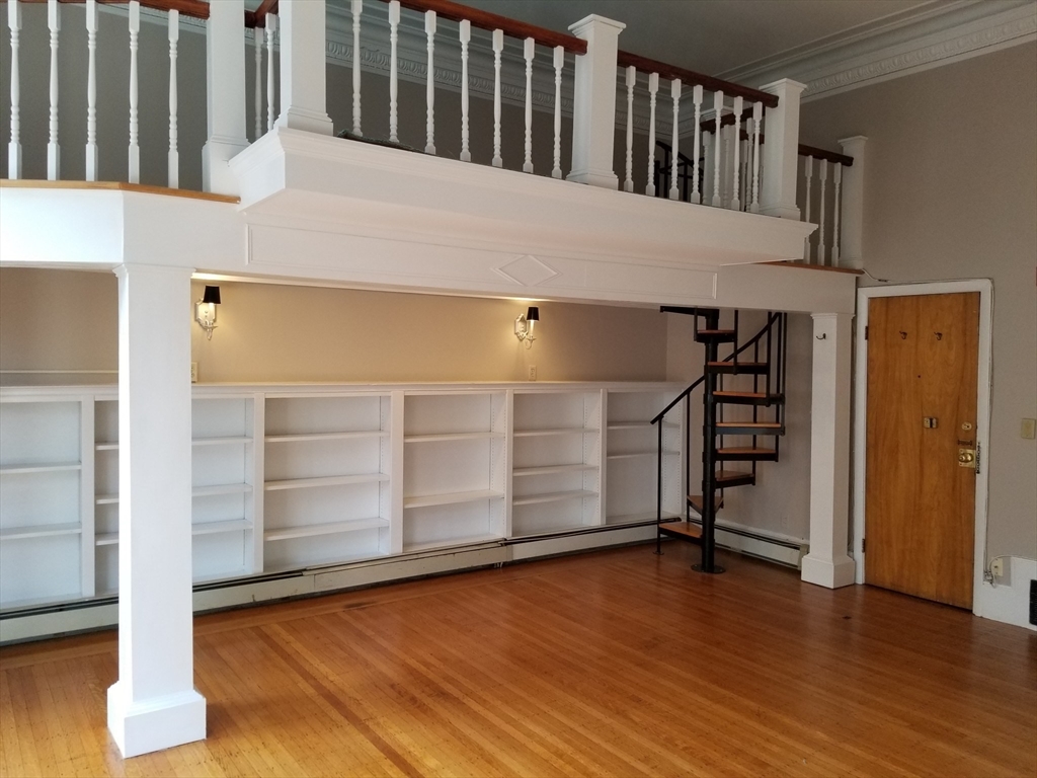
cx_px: 518
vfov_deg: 53.1
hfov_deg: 67.3
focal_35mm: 26
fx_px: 779
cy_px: 389
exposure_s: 1/60
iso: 125
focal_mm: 4.25
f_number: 1.7
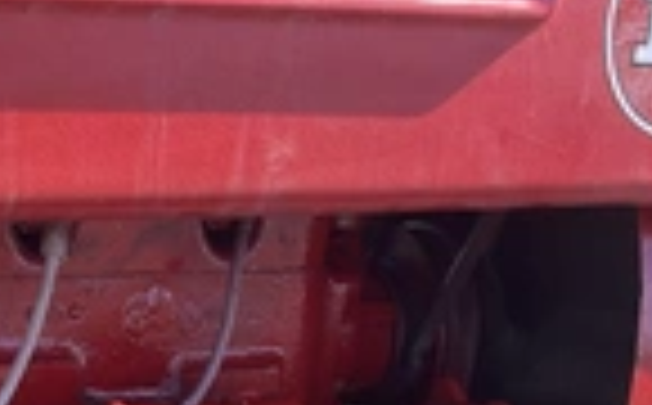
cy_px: 644
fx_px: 1507
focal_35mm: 85
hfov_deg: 24.1
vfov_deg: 14.1
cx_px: 144
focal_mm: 3
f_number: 1.8
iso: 25
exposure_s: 1/253
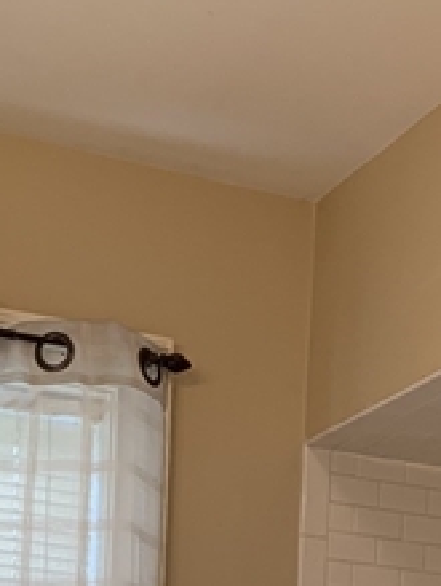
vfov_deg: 18.2
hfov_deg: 16.2
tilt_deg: -0.6
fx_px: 1541
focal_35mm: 91
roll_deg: -3.1
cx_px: 128
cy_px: 969
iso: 100
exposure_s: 1/120
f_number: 1.8
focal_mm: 4.25
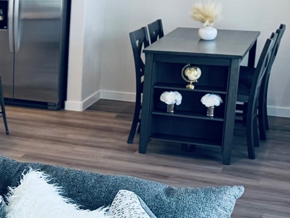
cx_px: -80
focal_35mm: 82
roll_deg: +1.0
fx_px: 687
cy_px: 120
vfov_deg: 18.0
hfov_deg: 21.7
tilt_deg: -16.9
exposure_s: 1/120
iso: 125
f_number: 1.78
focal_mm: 6.76
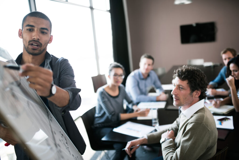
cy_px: 80
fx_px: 232
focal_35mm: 35
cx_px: 120
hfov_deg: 54.4
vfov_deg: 37.9
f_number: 1.6
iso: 250
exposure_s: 1/640
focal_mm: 35
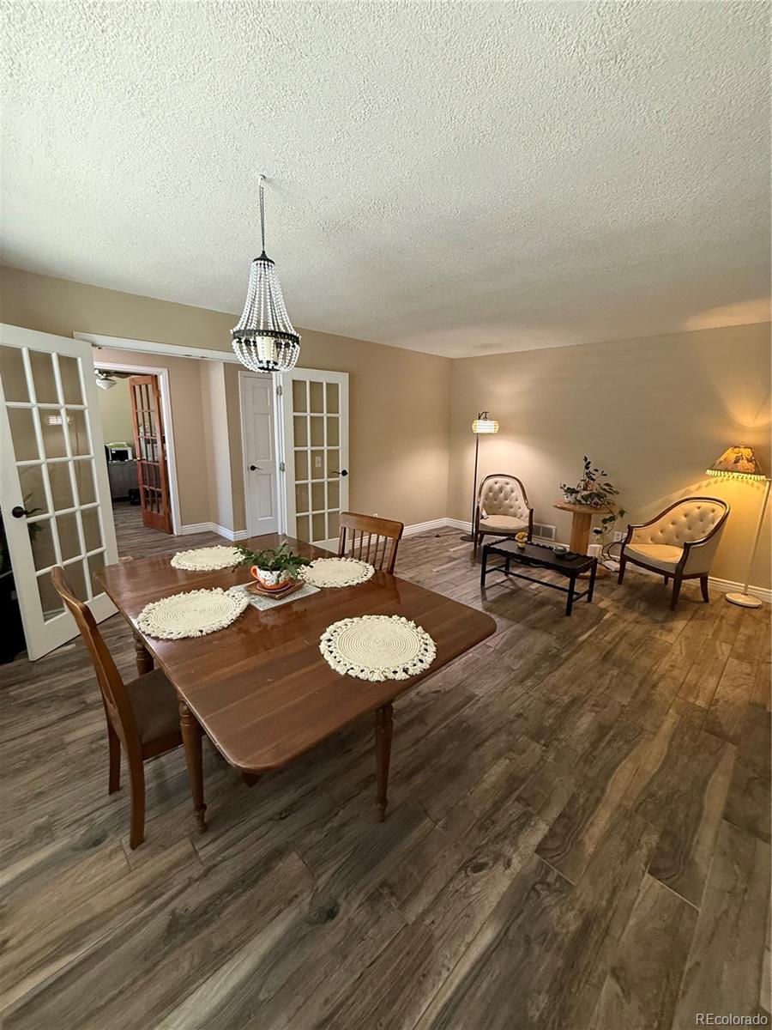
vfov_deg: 102.1
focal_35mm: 14
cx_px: 386
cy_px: 515
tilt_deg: -11.7
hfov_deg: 85.7
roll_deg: -1.7
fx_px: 416
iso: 500
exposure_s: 1/60
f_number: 2.2
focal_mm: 2.22
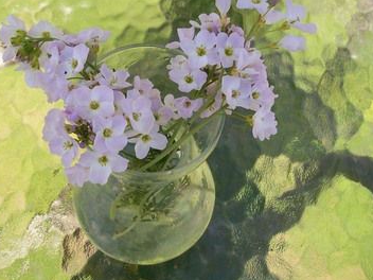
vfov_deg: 32.1
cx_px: 153
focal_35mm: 45
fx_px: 485
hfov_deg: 41.9
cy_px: 121
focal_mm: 6
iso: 80
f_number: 2.7
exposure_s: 1/506
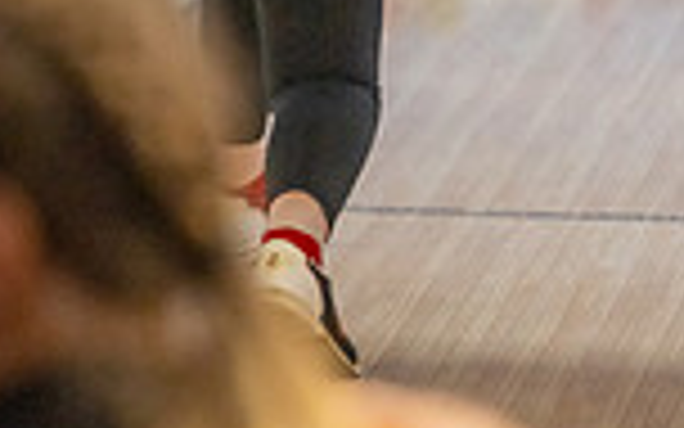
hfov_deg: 5.1
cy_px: -329
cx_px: 518
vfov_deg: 3.2
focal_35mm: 408
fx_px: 7606
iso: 4000
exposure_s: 1/1000
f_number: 2.8
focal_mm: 135
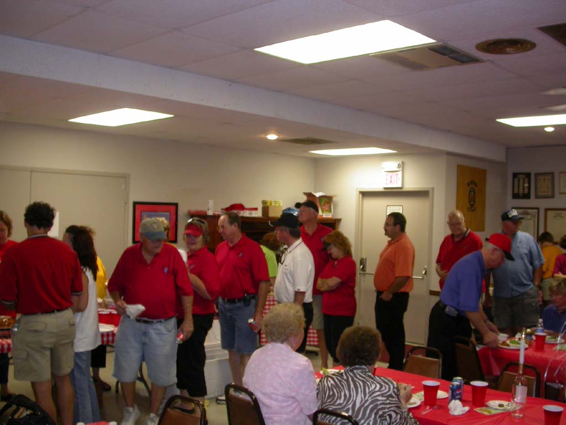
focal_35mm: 38
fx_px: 621
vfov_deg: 37.7
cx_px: 283
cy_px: 212
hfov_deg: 49.0
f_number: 2.6
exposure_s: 1/30
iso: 100
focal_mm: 7.85
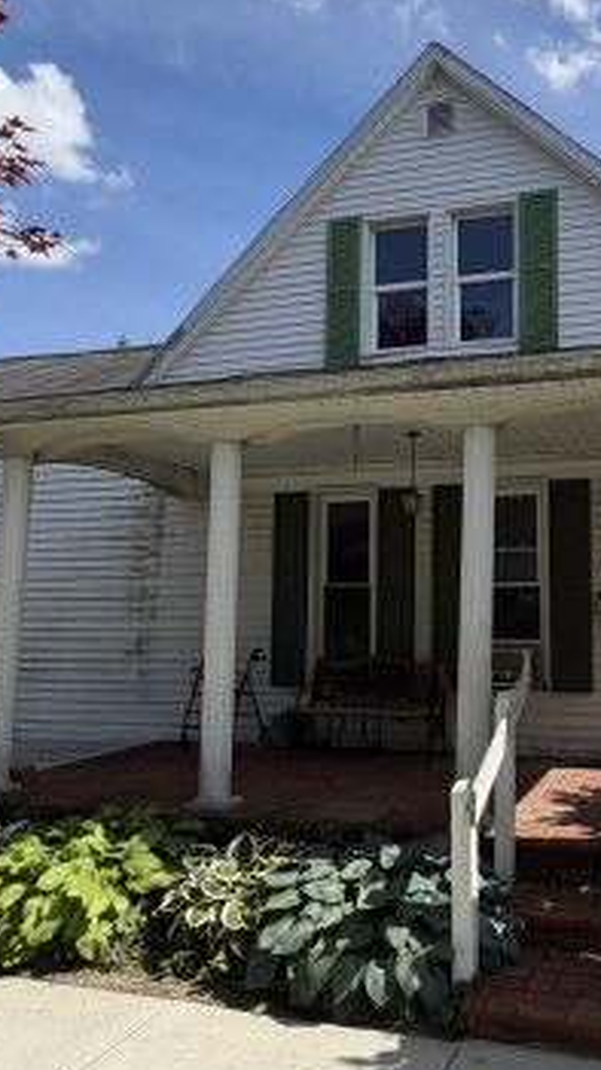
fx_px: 823
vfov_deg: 66.1
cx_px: 473
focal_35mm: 29
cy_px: 520
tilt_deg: +6.4
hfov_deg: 38.7
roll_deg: -0.1
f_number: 2.2
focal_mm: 2.22
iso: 20
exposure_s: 1/901
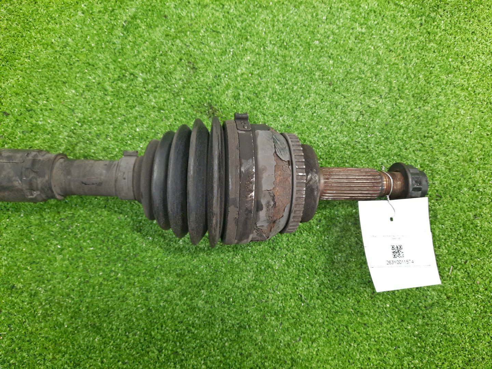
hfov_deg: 69.4
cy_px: 184
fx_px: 355
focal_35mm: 25
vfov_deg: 54.9
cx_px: 246
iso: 376
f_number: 2
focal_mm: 4.6
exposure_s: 1/33
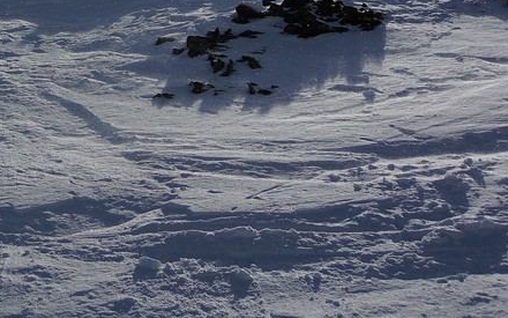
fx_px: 1207
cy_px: -123
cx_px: -109
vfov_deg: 14.2
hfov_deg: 21.9
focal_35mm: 87
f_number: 5
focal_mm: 19.6
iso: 100
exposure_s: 1/3200
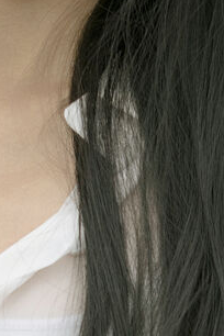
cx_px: 13
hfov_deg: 4.7
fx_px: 2744
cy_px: 253
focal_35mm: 294
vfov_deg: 7.0
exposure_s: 1/160
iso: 160
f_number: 5
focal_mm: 50
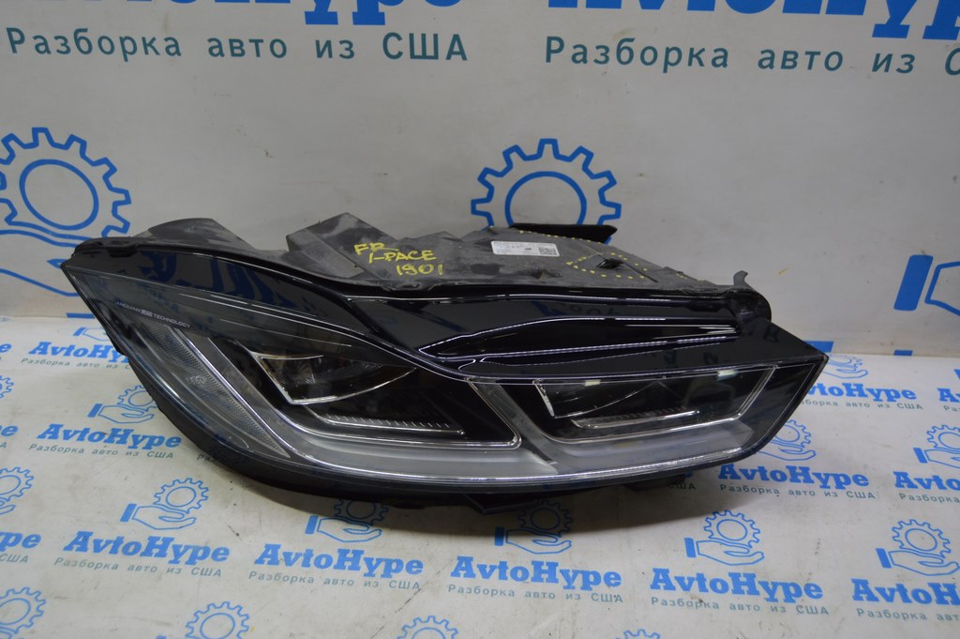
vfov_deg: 38.3
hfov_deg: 55.1
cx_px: 480
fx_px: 919
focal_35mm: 34
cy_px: 320
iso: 400
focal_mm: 23
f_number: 3.8
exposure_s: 1/60
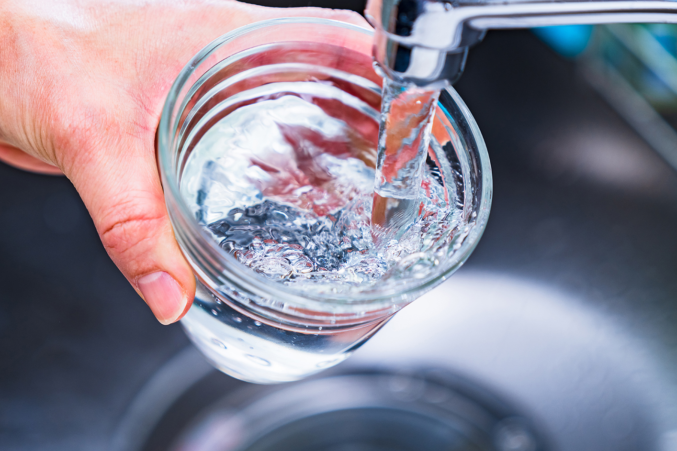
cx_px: 338
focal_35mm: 99
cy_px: 209
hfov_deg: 20.6
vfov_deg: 13.8
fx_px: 1862
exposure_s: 1/320
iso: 100
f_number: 2.8
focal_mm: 70
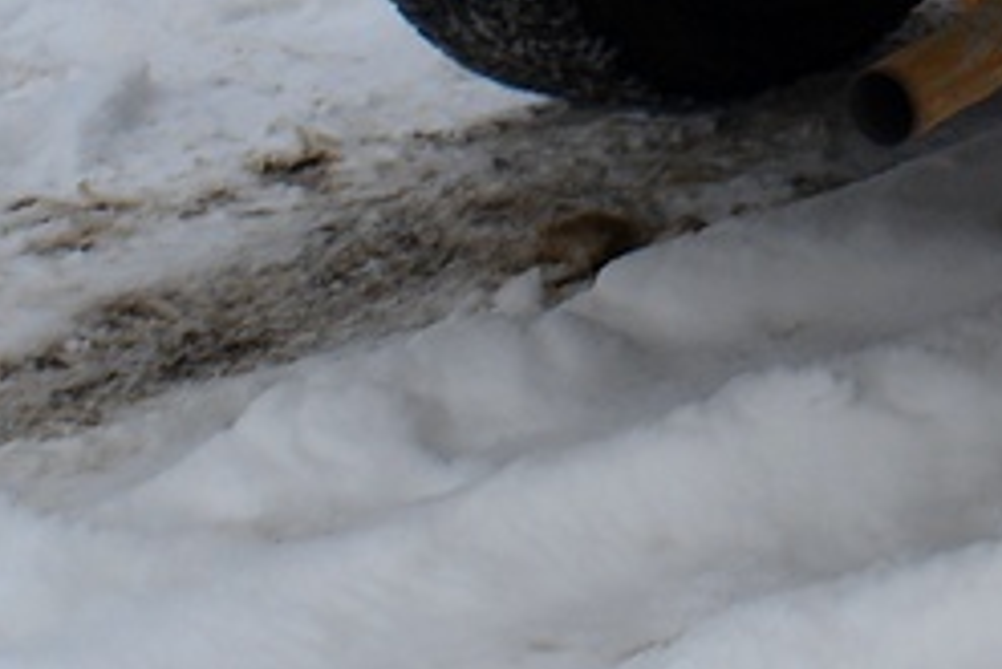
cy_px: -1293
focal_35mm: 346
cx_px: 1949
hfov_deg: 5.8
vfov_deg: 3.9
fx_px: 9636
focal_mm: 38
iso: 100
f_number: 8
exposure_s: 1/250
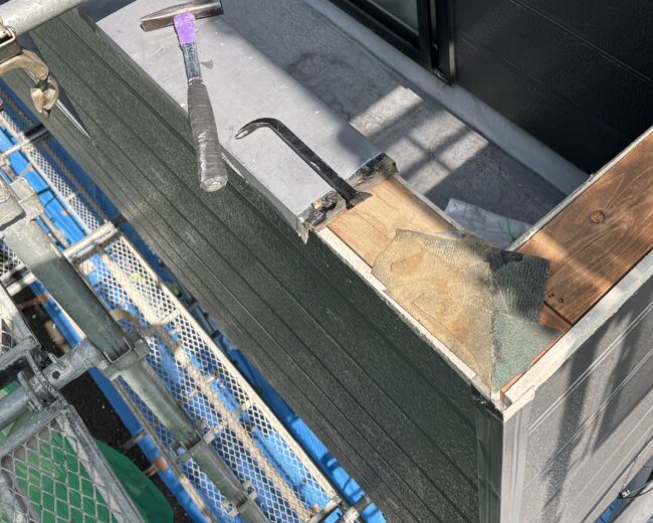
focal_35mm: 40
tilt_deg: -49.7
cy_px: 161
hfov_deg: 45.1
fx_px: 773
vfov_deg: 36.8
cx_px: 435
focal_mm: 5.96
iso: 50
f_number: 1.6
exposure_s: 1/752
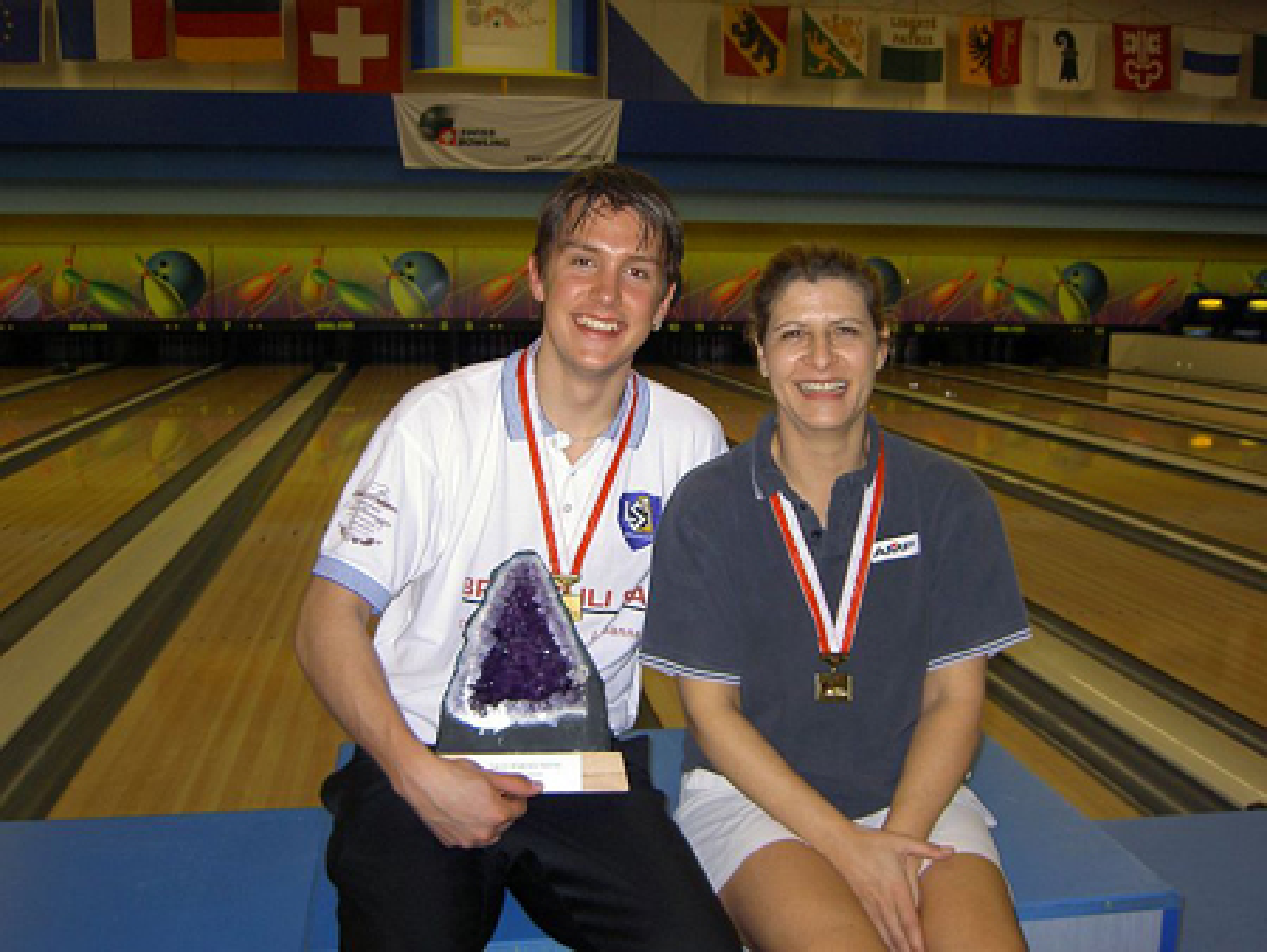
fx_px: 1245
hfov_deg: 53.9
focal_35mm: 34
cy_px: 476
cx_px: 634
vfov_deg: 41.8
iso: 100
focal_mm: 5.6
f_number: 2.8
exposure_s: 1/60
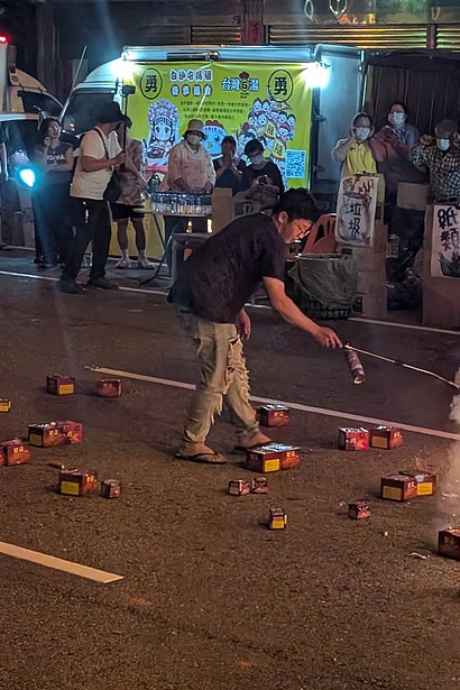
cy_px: 306
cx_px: 368
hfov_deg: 15.8
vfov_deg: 23.6
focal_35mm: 86
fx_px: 1648
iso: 390
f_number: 1.68
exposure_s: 1/97.3
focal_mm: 6.9
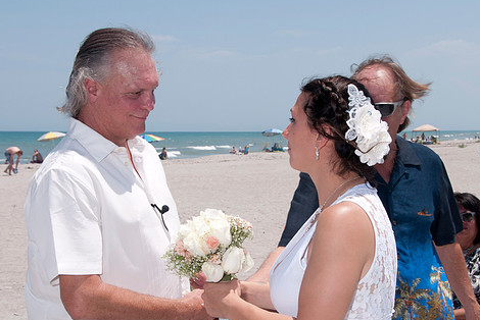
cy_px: 190
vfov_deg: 18.4
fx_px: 987
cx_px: 246
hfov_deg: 27.3
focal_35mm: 74
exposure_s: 1/250
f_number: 11
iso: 100
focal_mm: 38
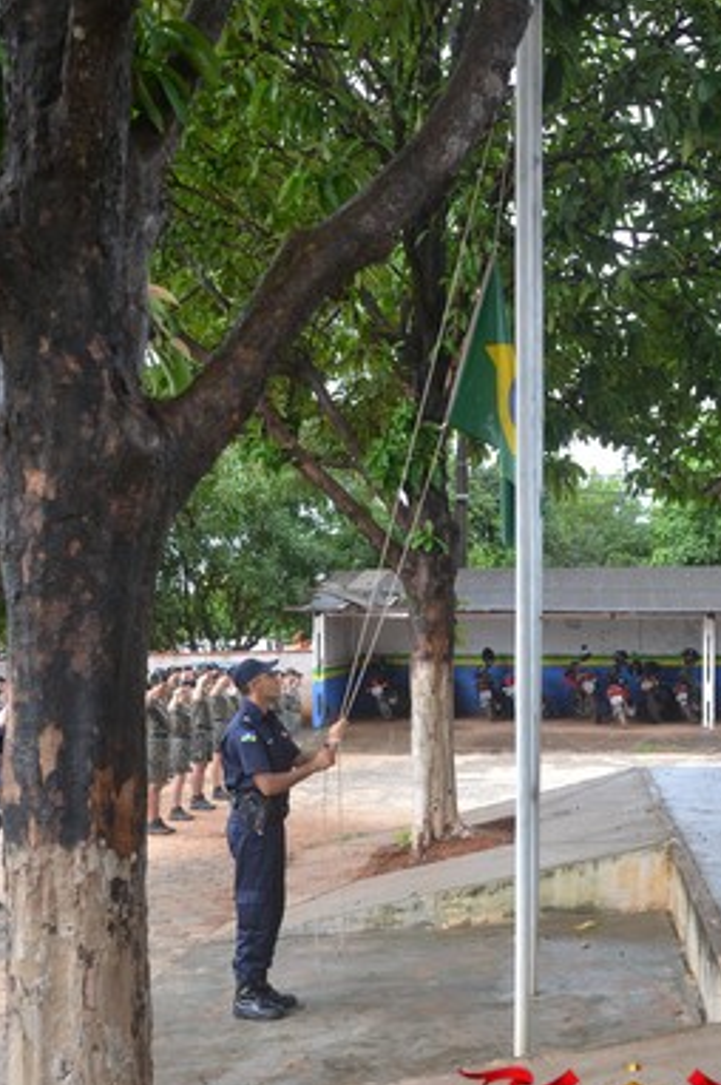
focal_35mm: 46
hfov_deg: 29.1
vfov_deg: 42.7
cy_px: 608
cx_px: 420
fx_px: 1384
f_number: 5.6
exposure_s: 1/125
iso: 400
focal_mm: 26
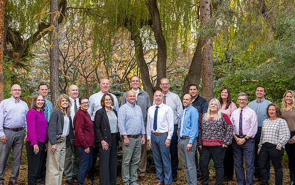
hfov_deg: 35.7
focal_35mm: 57
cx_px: 159
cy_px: 93
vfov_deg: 22.8
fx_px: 458
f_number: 6.3
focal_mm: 42
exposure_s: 1/160
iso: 2500
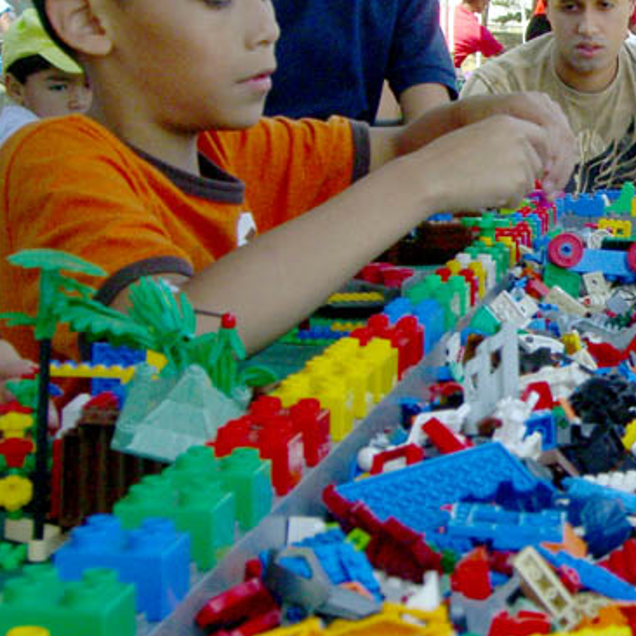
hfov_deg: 15.4
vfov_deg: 15.8
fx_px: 2287
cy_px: 269
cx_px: 690
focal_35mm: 110
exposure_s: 1/500
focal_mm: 11.8
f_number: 5
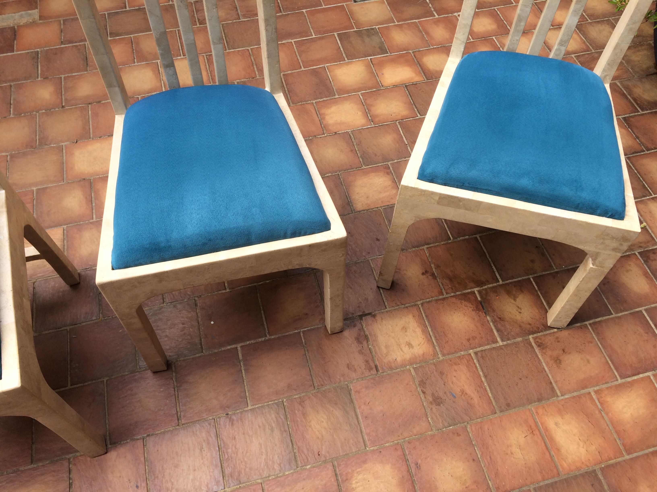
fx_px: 550
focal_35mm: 29
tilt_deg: -57.3
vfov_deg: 48.2
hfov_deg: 61.7
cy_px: 246
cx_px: 328
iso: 32
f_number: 2.2
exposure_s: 1/258
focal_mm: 4.15
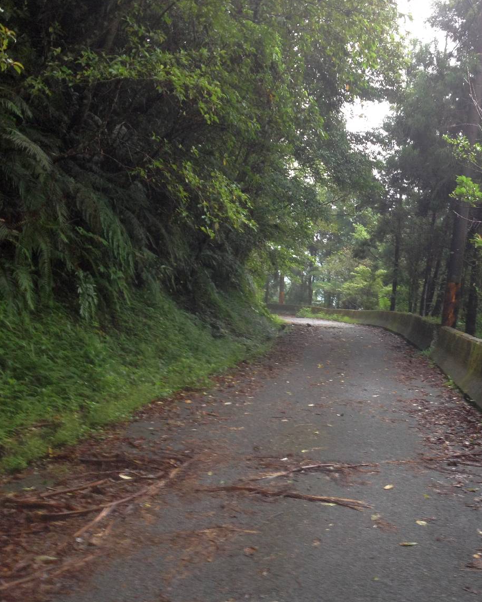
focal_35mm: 48
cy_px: 288
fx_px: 856
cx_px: 397
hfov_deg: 30.6
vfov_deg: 38.8
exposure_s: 1/20
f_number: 2.4
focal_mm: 4.28
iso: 80
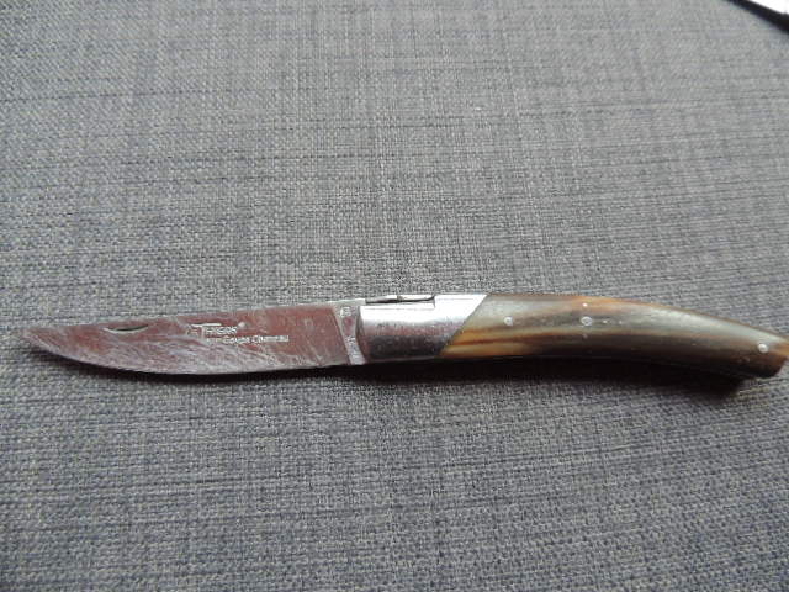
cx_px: 394
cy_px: 296
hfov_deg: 71.6
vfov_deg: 56.8
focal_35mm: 24
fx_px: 547
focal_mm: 4.3
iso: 320
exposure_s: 1/30
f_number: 3
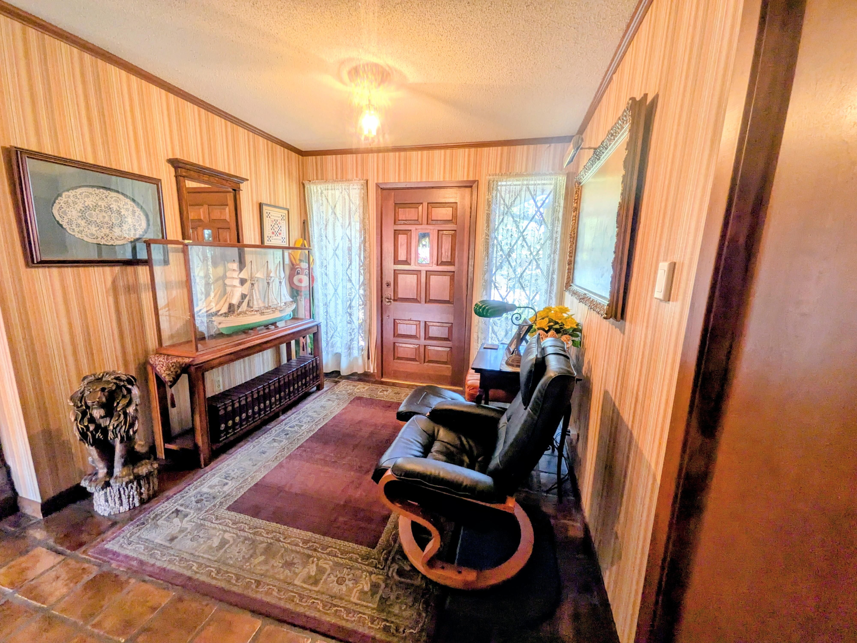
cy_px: 322
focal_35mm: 14
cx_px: 428
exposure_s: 1/40
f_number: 2.2
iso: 104
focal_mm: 1.85
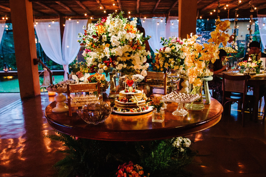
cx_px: 136
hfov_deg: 56.1
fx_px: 250
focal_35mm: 34
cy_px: 97
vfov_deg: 39.0
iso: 2500
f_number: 2.8
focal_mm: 24
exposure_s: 1/125
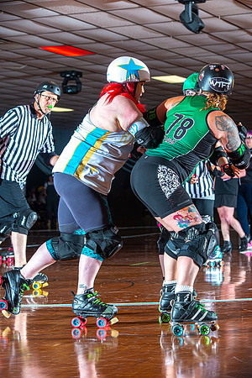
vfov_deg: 20.4
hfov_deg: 13.7
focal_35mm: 100
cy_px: 189
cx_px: 126
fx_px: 1050
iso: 640
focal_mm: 100
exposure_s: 1/160
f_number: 7.1
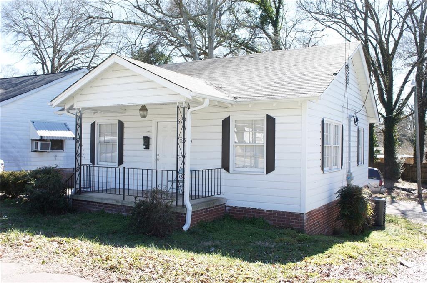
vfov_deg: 41.6
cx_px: 214
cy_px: 142
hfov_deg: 59.6
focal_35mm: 32
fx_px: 373
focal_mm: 21
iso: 200
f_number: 6.3
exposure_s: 1/100
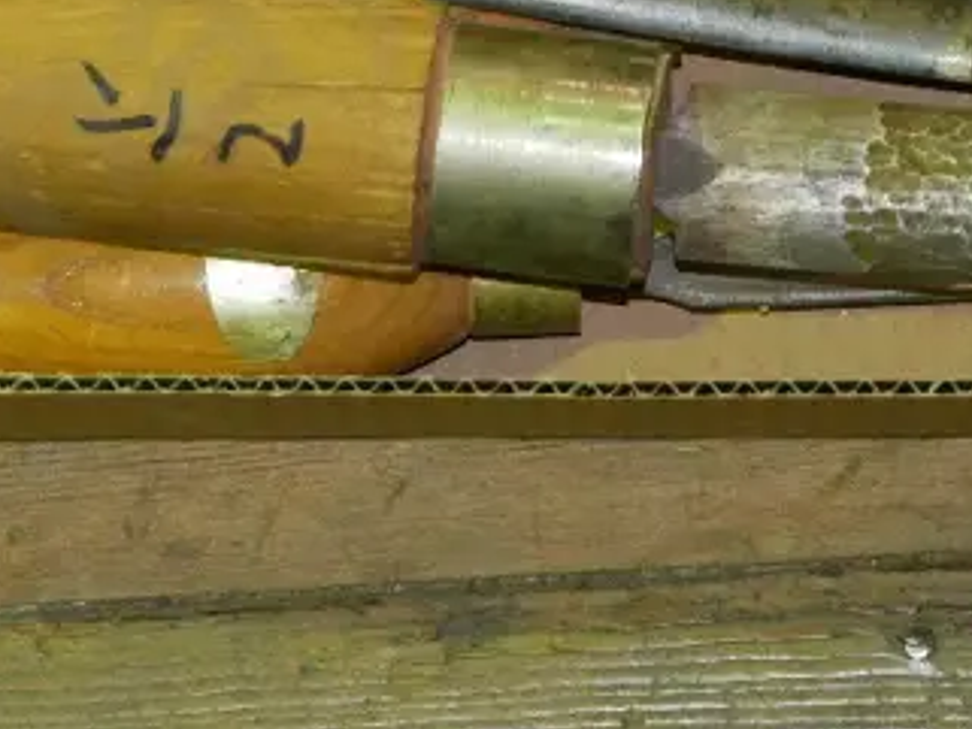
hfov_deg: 7.4
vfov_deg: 5.5
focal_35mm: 268
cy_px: -222
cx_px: 557
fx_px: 7528
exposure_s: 1/80
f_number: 5.5
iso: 3200
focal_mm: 42
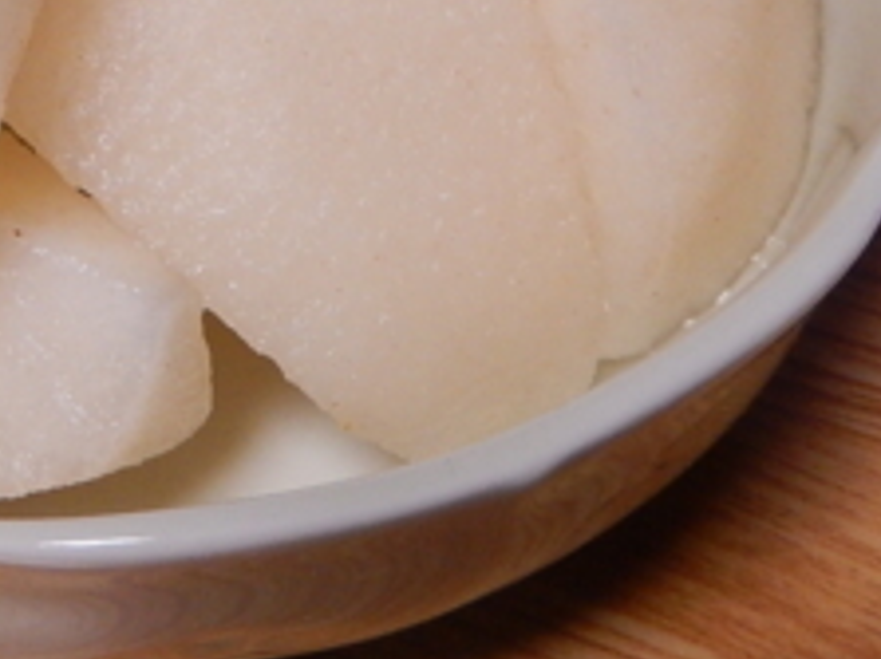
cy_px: -130
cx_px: 12
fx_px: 2467
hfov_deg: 19.7
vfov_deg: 14.7
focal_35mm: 97
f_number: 4
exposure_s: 1/30
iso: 400
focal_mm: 6.5
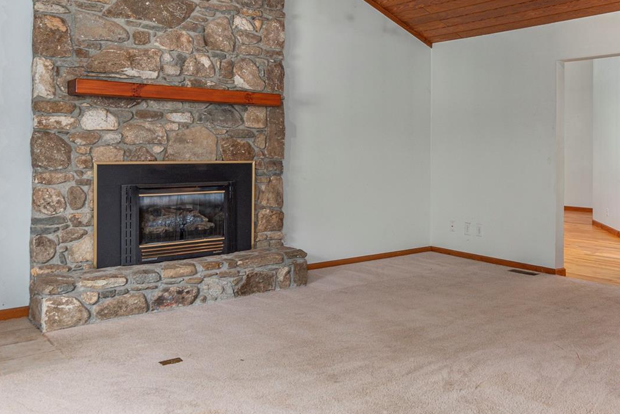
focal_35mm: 33
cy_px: 152
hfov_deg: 54.8
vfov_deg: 39.7
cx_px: 457
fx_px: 568
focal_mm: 17
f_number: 7.1
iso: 320
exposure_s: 1/40
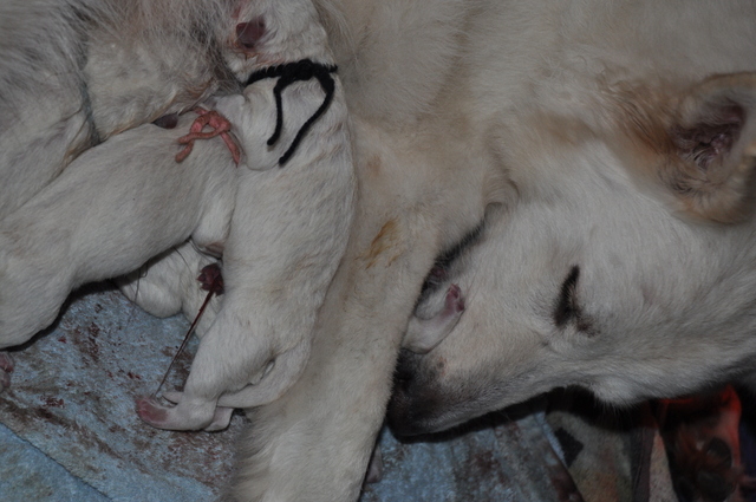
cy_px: 251
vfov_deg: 20.6
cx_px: 378
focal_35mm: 66
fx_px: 1384
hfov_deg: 30.5
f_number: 4.2
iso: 500
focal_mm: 44
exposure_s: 1/60
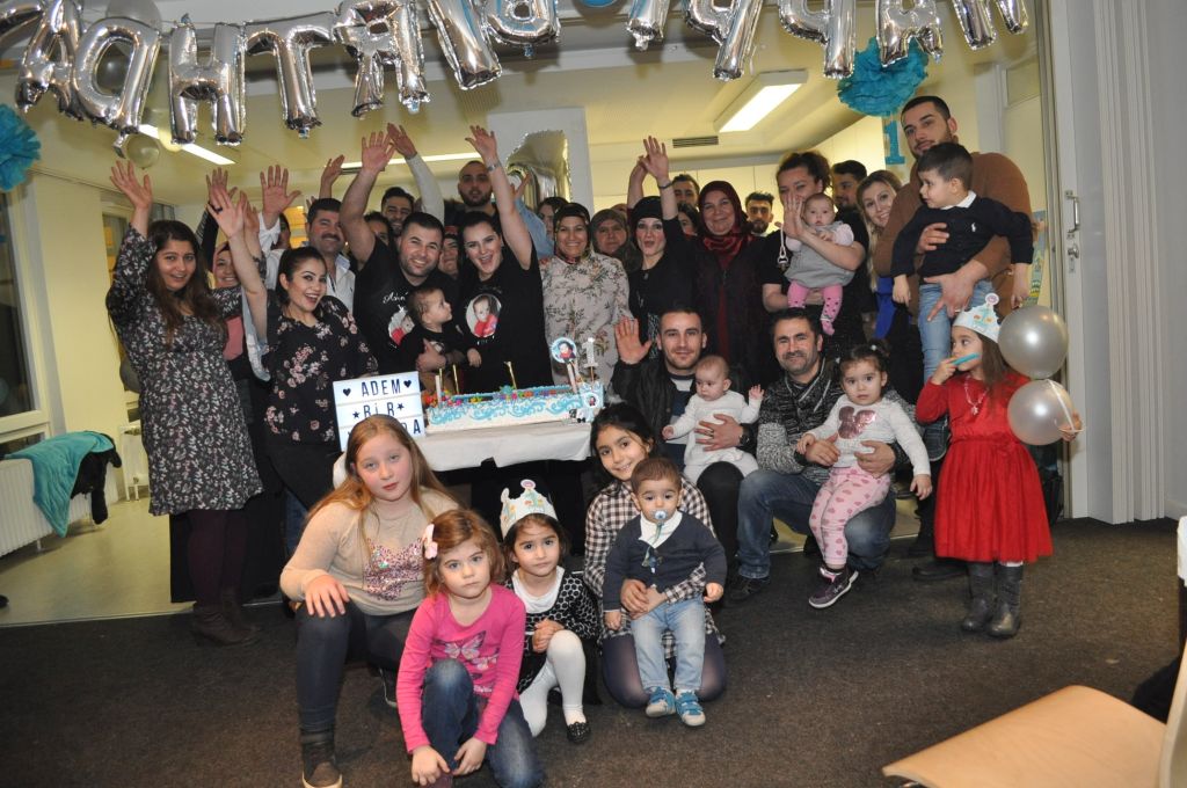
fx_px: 889
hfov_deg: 67.4
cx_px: 594
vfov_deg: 47.8
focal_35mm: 27
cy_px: 394
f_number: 4
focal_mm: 18
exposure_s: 1/60
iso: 800
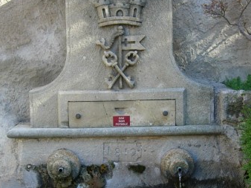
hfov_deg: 27.0
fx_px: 522
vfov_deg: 20.4
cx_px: 137
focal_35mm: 72
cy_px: 123
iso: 64
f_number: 2.8
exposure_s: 1/203
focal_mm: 7.8
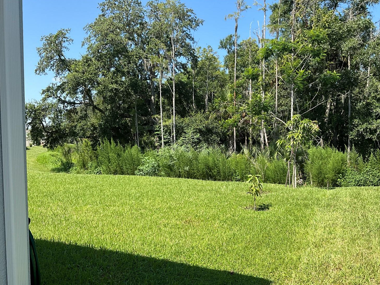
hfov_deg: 56.7
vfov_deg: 44.1
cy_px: 156
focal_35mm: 32
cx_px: 209
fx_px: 351
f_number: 1.8
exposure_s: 1/855
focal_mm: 3
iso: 25
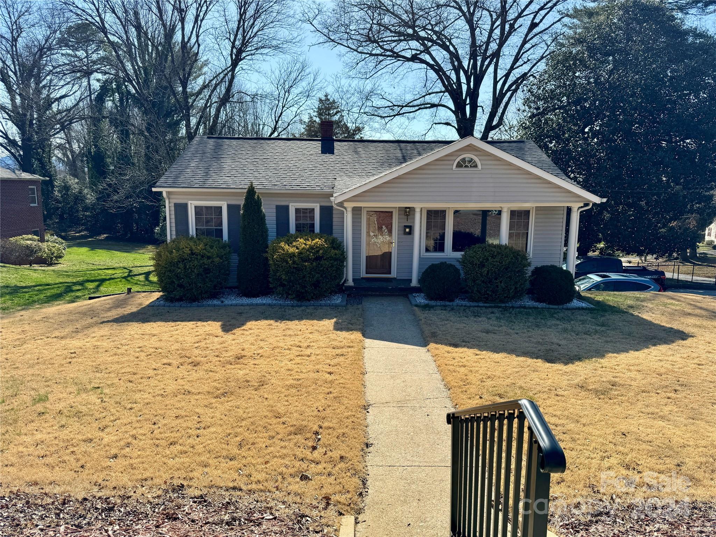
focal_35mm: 24
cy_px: 268
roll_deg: -1.2
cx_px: 358
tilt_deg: -9.2
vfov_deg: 56.8
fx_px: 496
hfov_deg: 71.6
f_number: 1.78
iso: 80
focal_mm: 6.86
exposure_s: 1/3597
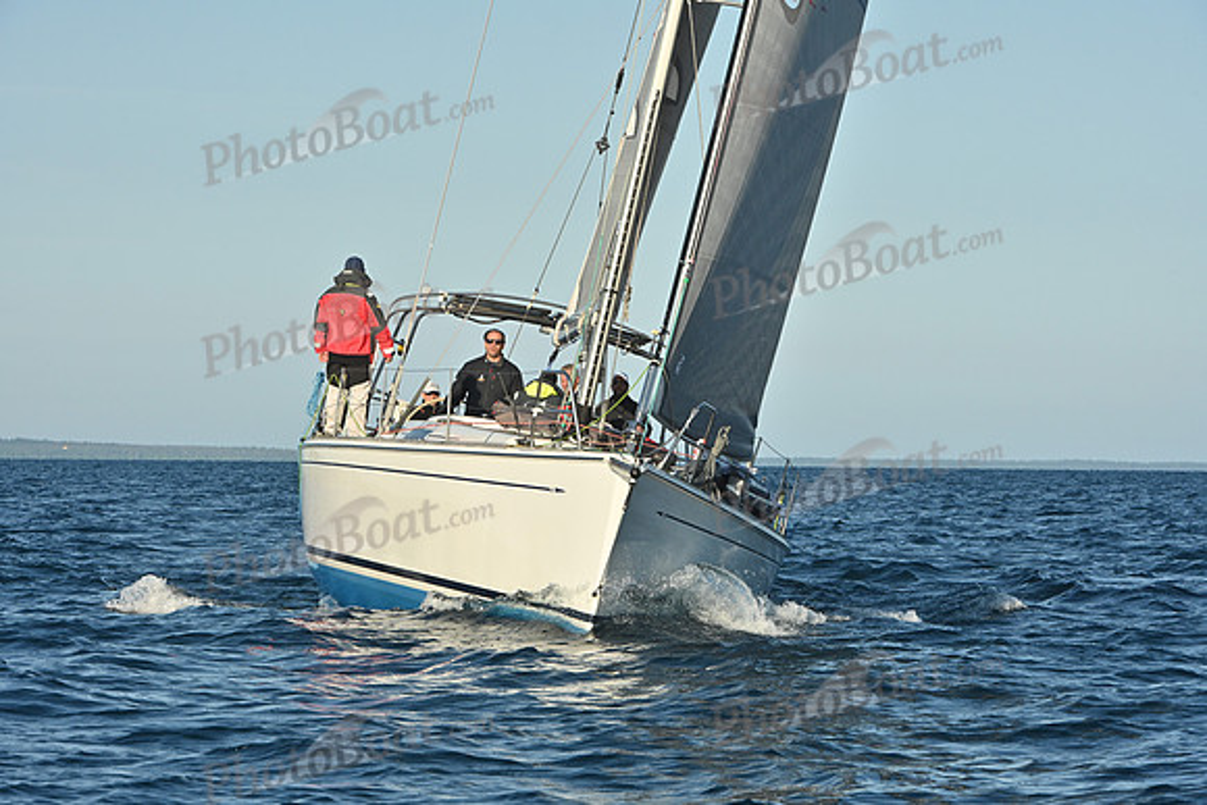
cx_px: 604
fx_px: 5701
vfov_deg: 8.1
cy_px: 402
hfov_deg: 12.1
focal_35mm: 170
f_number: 14
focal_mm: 170
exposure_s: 1/1000
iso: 800
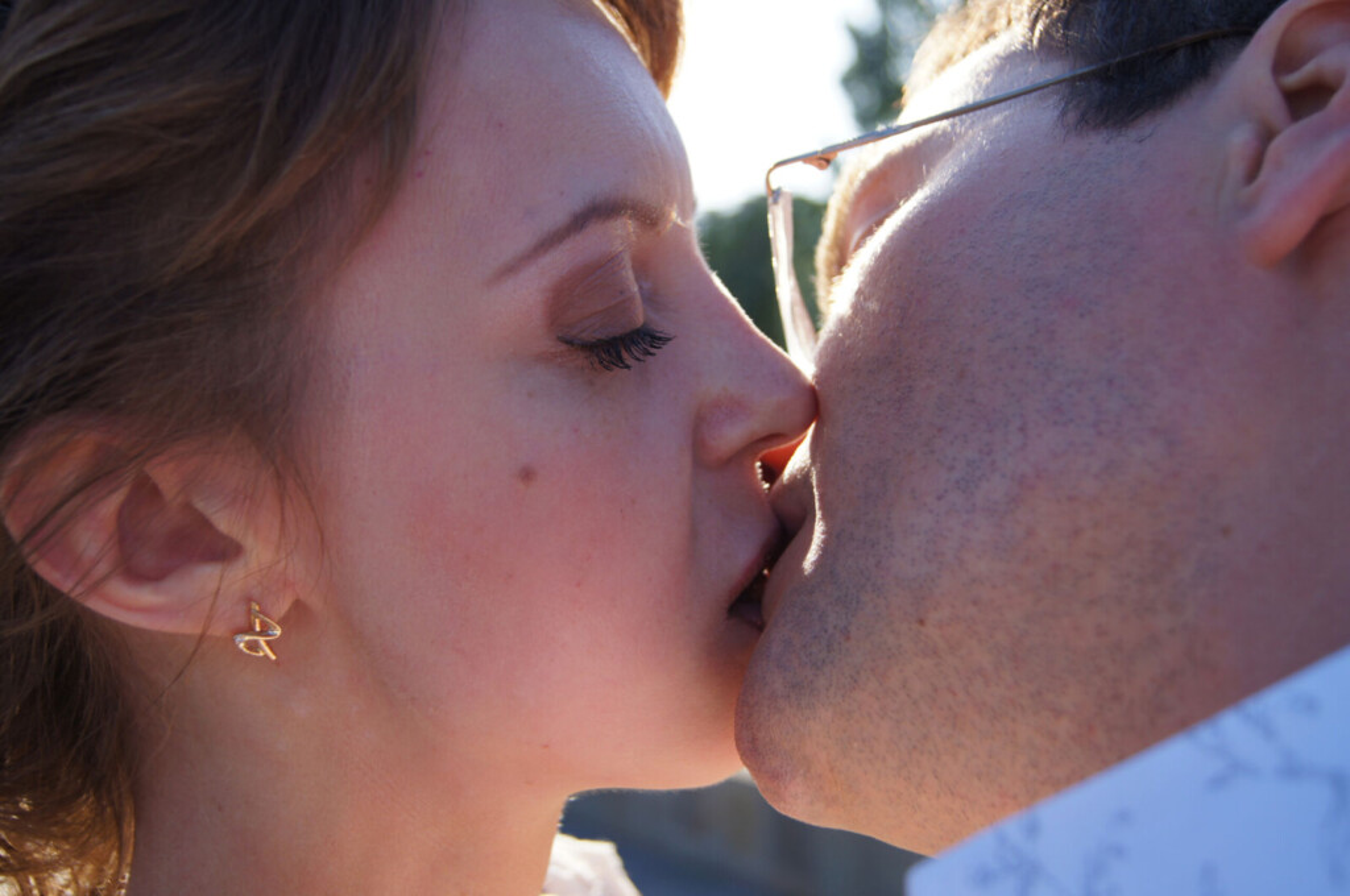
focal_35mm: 42
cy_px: 448
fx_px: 1573
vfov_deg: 31.8
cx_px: 675
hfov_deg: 46.5
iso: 100
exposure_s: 1/400
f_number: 5
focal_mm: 28
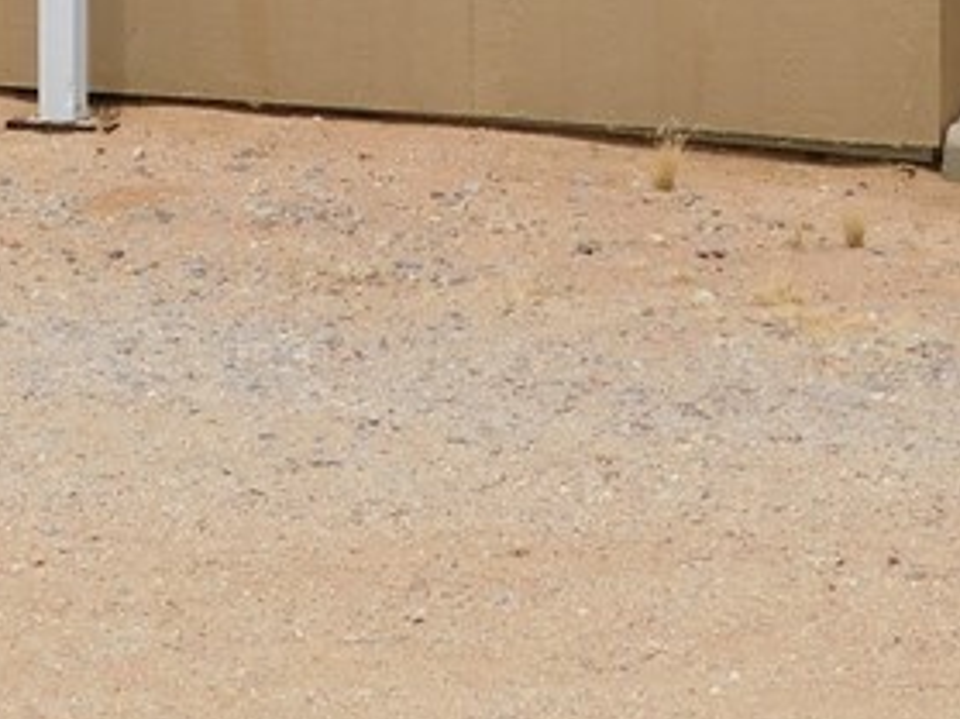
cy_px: -523
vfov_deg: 9.6
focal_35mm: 147
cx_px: 313
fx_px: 4075
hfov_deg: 13.4
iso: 125
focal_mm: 7.1
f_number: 3.6
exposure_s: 1/1000
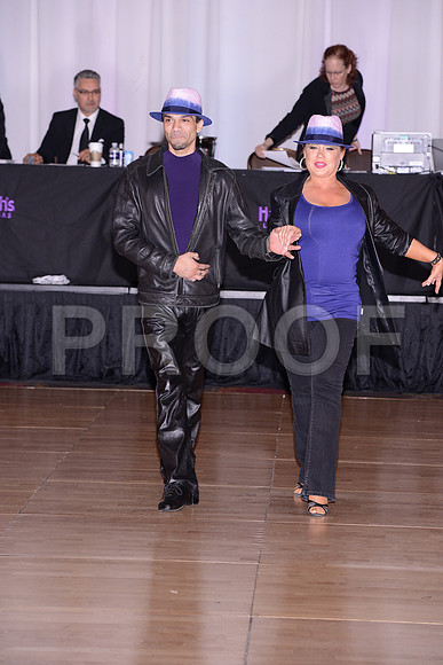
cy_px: 332
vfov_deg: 15.2
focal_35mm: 135
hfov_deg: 10.2
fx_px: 2490
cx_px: 222
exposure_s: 1/250
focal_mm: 135
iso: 800
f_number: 7.1
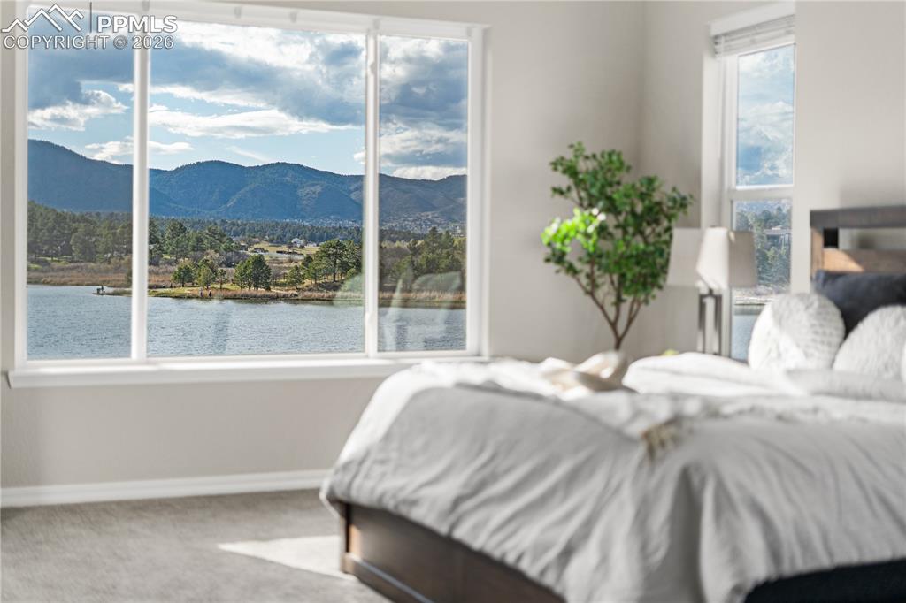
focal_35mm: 50
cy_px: 302
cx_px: 453
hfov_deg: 39.6
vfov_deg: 27.0
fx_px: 1258
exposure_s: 1/640
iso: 160
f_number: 1.8
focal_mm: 50
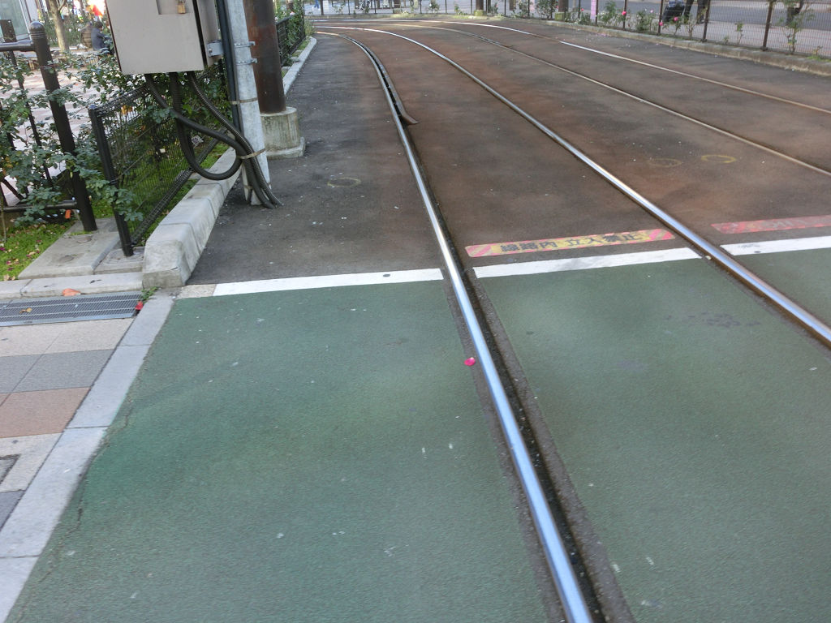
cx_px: 416
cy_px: 312
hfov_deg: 63.4
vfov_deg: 49.7
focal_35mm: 28
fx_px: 672
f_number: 3
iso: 80
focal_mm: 5
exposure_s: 1/125
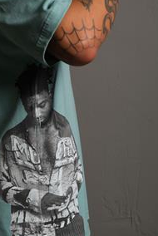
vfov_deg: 27.5
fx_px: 473
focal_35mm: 72
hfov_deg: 18.8
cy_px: 48
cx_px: 37
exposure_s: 1/160
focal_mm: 23.3
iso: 160
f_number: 5
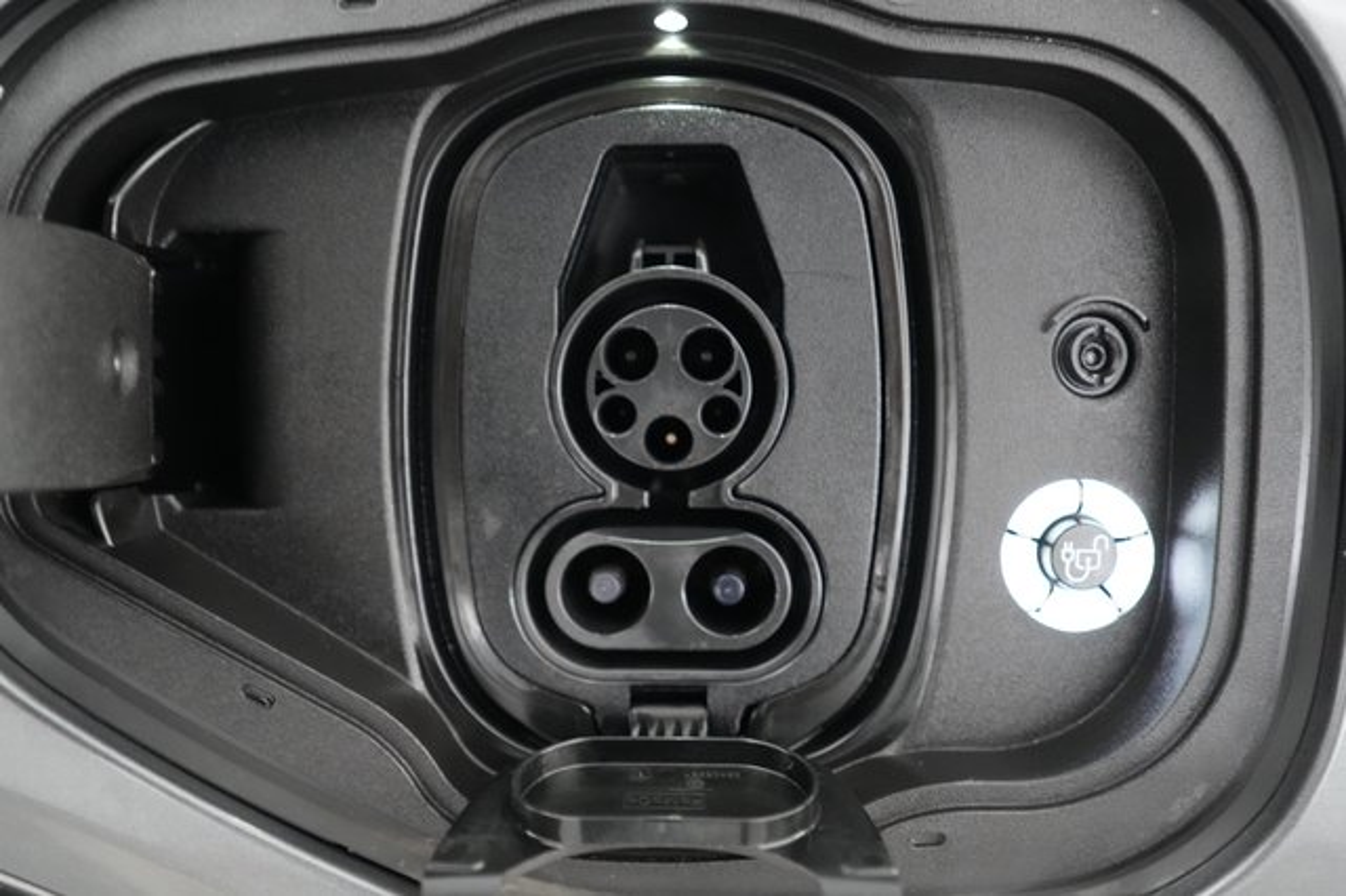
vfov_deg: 46.4
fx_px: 1046
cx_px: 673
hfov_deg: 65.5
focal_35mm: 28
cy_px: 448
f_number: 2.8
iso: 10000
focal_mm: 28
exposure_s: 1/60
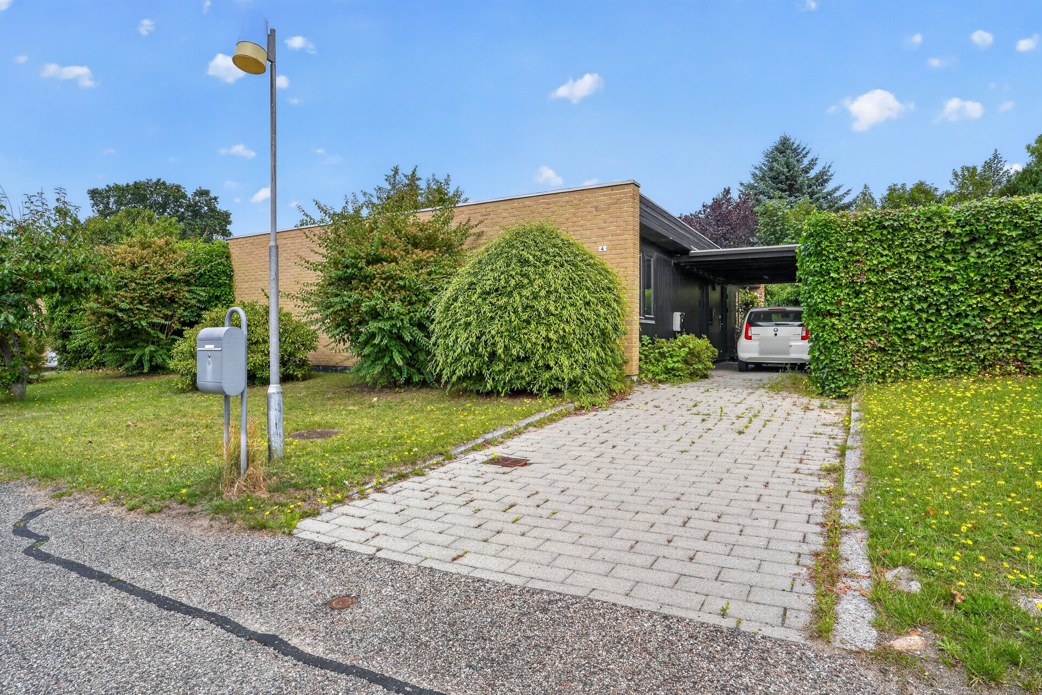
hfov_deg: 81.2
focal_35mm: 21
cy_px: 348
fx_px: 608
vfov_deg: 59.5
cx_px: 521
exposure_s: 1/200
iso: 400
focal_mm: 21
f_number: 8
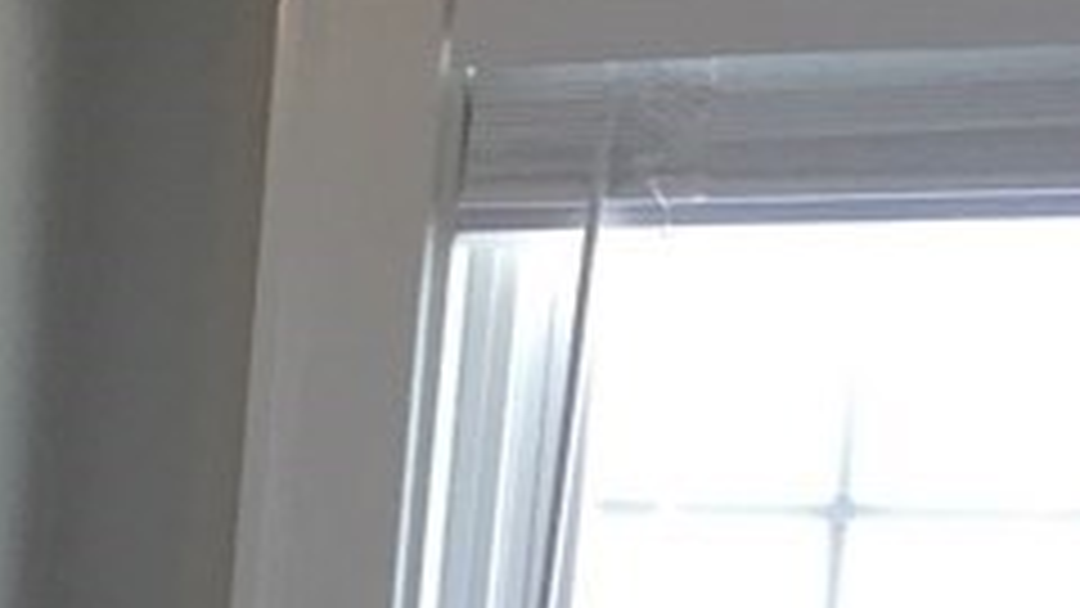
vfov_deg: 8.6
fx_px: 3866
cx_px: -1017
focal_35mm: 135
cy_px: 1121
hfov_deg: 13.7
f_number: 2.2
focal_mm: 4.15
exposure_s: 1/30
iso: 50
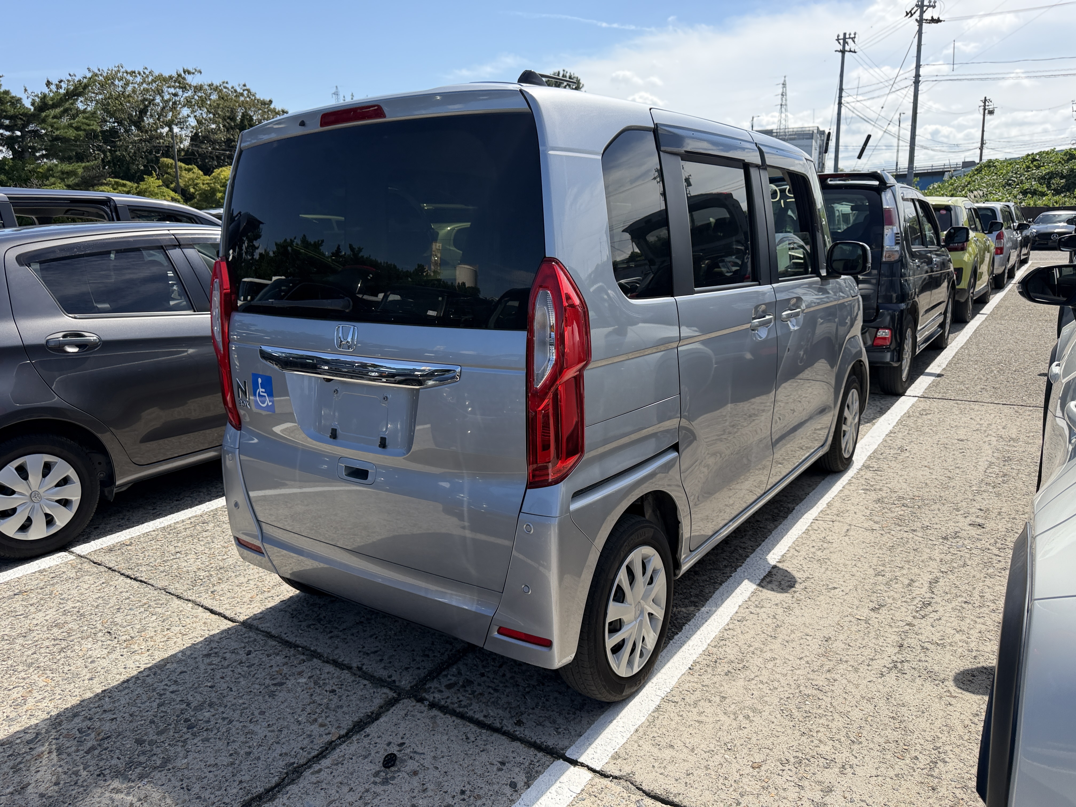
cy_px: 404
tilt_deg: -6.5
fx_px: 746
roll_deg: +3.4
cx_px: 538
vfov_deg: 56.8
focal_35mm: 24
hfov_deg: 71.6
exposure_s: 1/4167
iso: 100
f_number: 1.78
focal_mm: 6.76
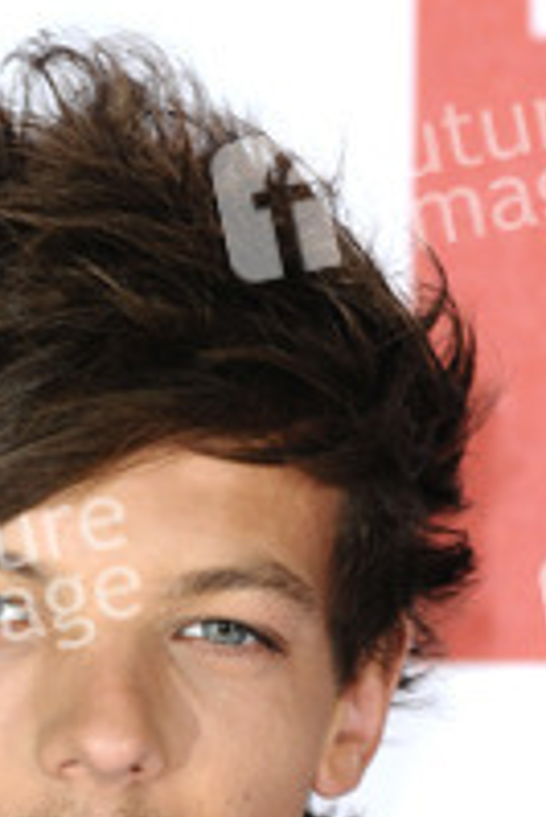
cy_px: 801
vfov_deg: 3.4
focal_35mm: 602
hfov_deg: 2.3
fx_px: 13671
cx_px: 51
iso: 320
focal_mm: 200
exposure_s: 1/200
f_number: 5
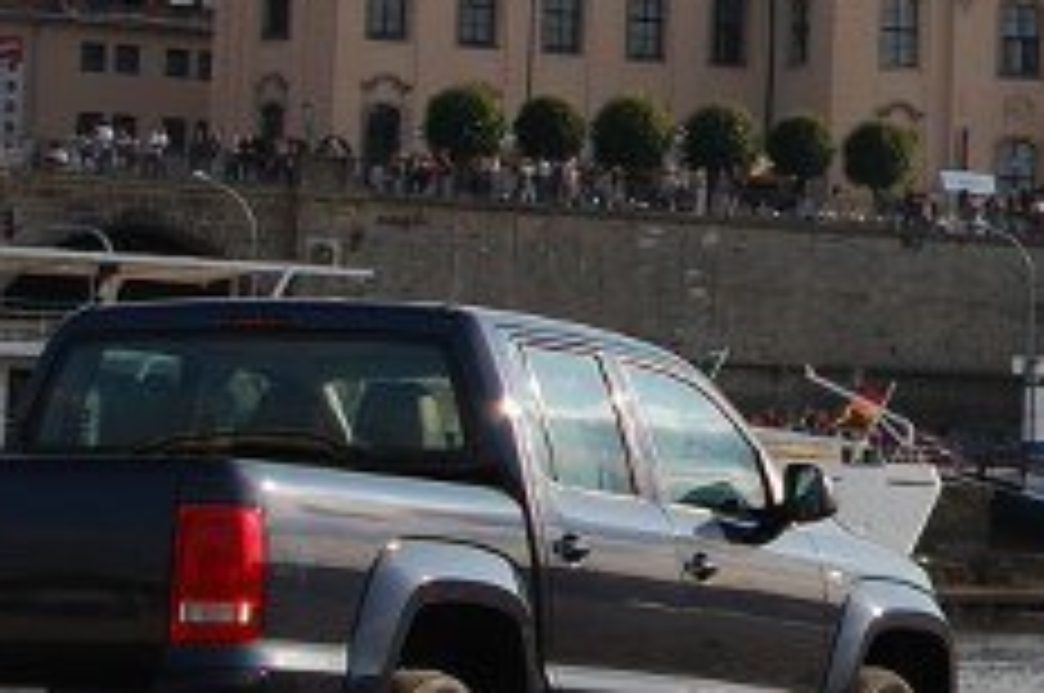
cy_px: -83
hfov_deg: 8.8
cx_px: 1755
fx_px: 6516
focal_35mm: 225
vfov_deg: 6.1
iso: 200
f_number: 10
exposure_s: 1/400
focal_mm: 34
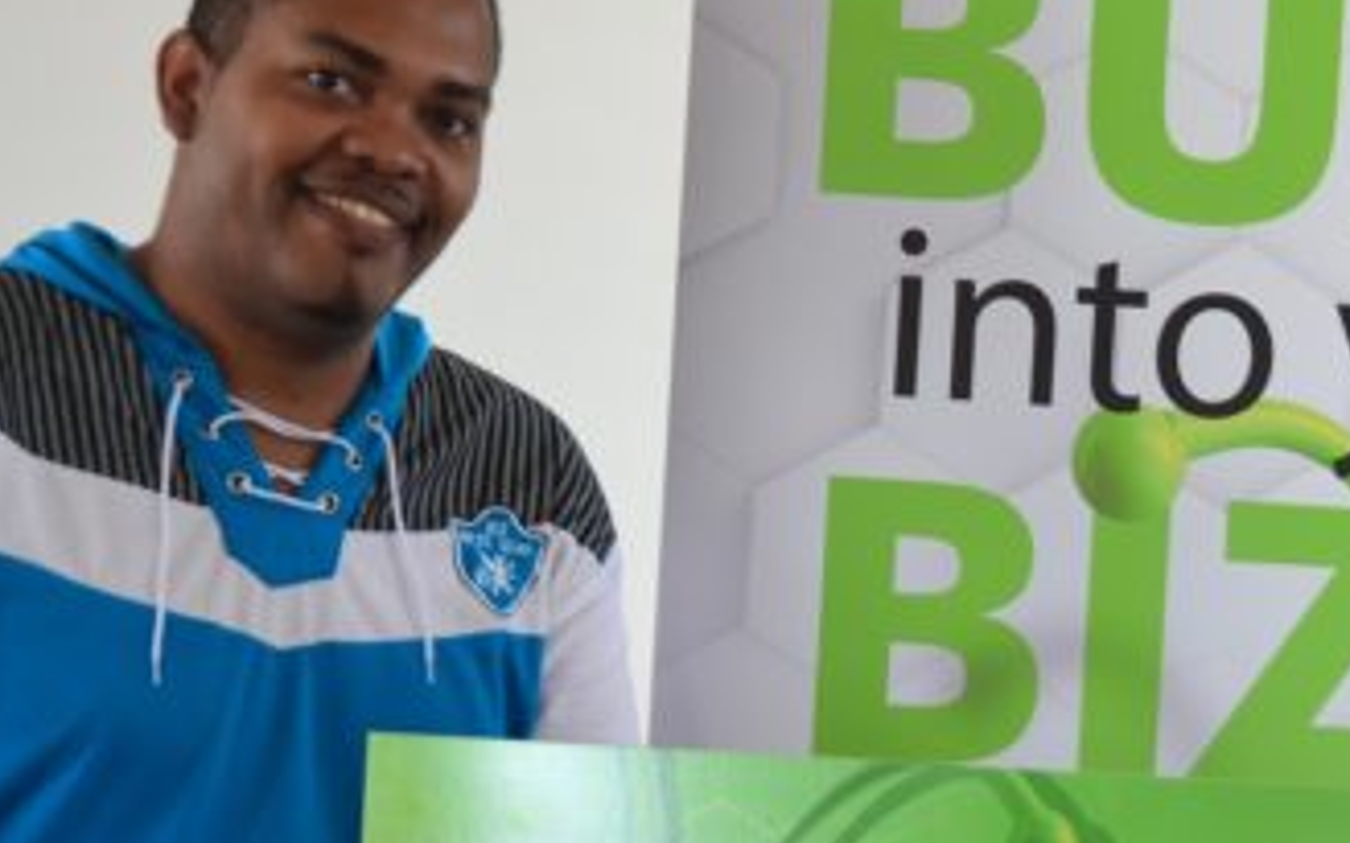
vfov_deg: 9.2
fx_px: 5261
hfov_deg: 14.5
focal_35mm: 143
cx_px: 1165
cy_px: 547
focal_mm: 40
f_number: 4.5
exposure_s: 1/20
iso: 200
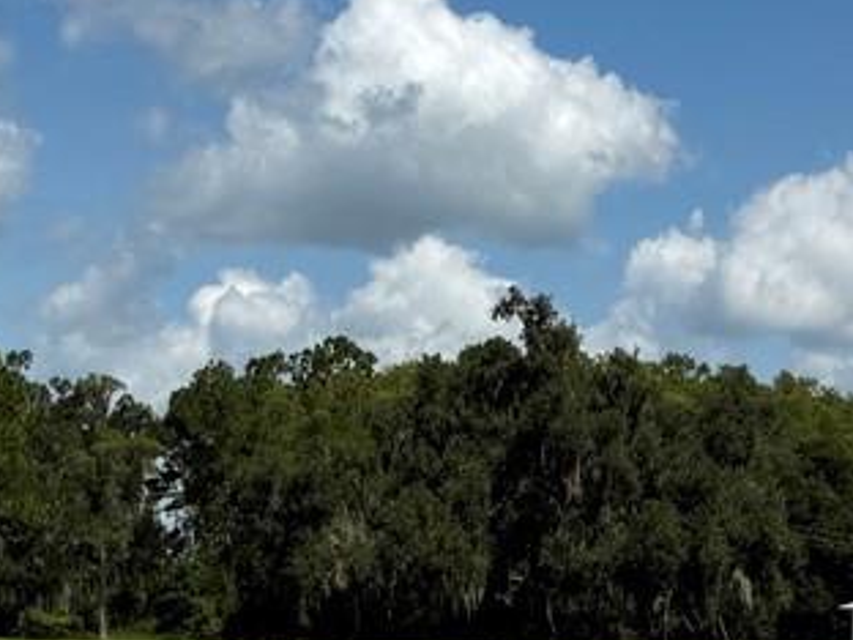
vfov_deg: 12.0
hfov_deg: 16.0
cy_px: 566
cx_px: 593
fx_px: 3031
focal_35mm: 123
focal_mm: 6.76
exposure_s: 1/7353
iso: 80
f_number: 1.78
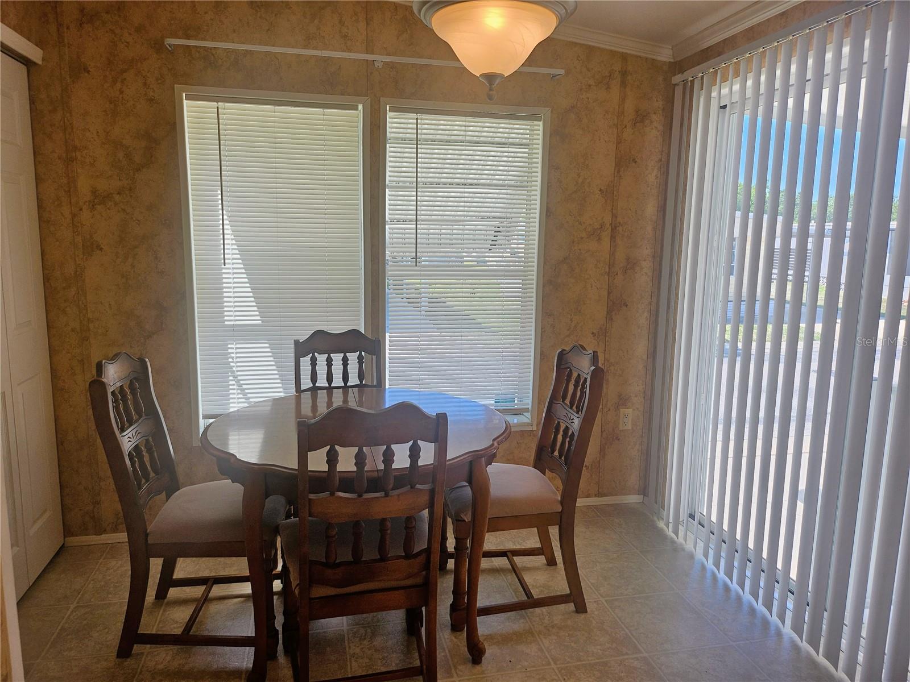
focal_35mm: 24
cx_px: 455
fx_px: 631
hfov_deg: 71.6
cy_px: 341
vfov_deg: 56.8
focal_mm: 5
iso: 50
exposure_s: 1/411
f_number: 1.8
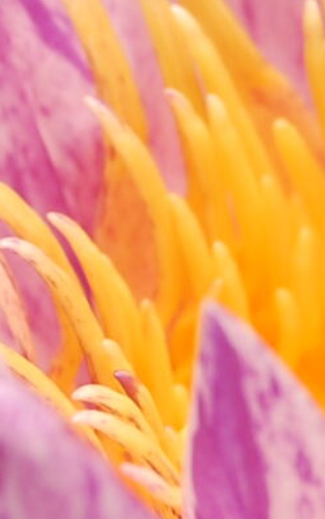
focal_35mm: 513
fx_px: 7260
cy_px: 228
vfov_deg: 4.1
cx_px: 455
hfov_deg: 2.6
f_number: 9
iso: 200
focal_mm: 52
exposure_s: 1/320
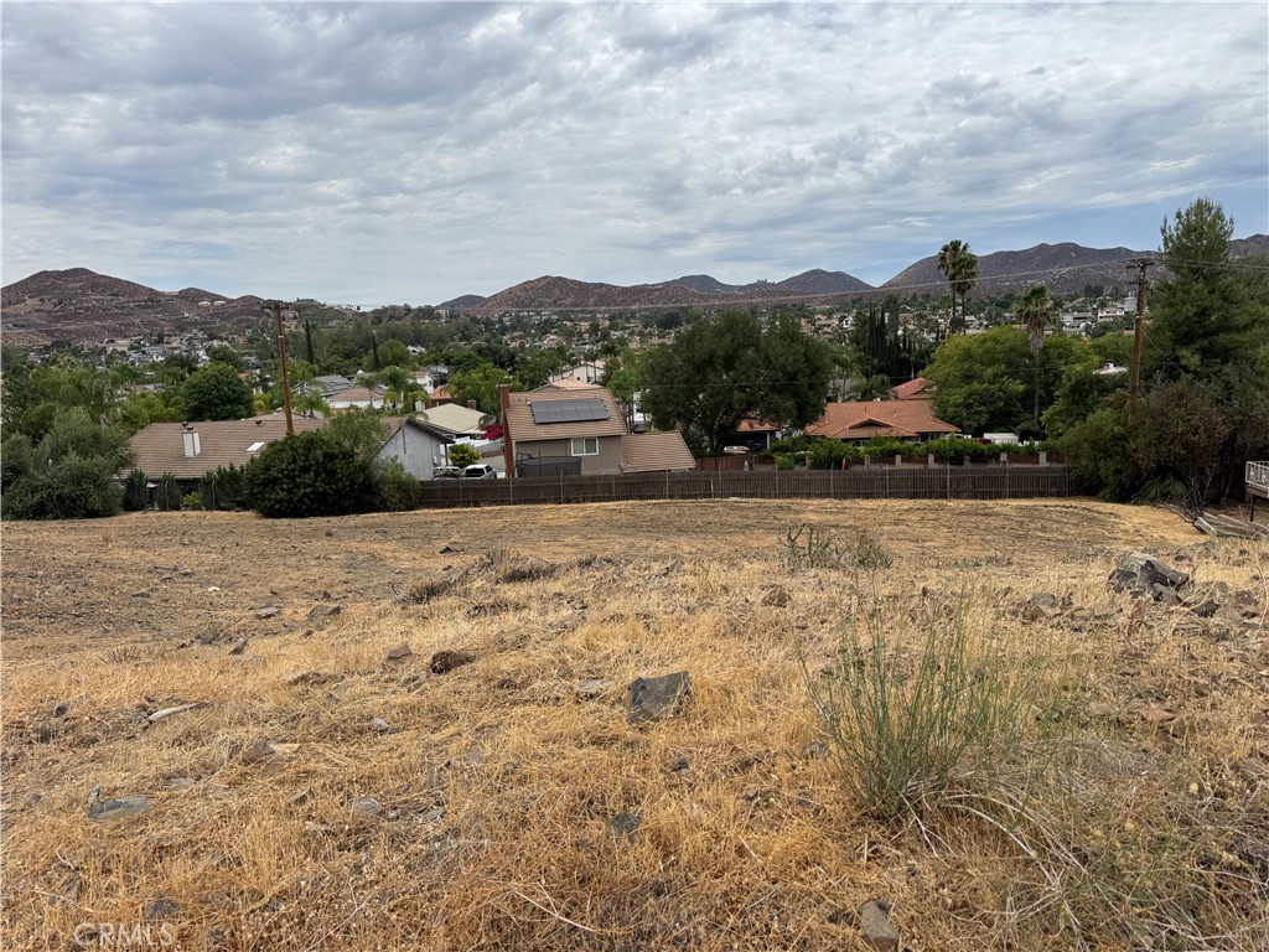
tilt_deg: -8.8
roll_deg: +2.3
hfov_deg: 71.6
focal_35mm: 24
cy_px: 476
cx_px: 634
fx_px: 880
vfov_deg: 56.8
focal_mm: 6.76
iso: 80
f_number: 1.78
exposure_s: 1/6410
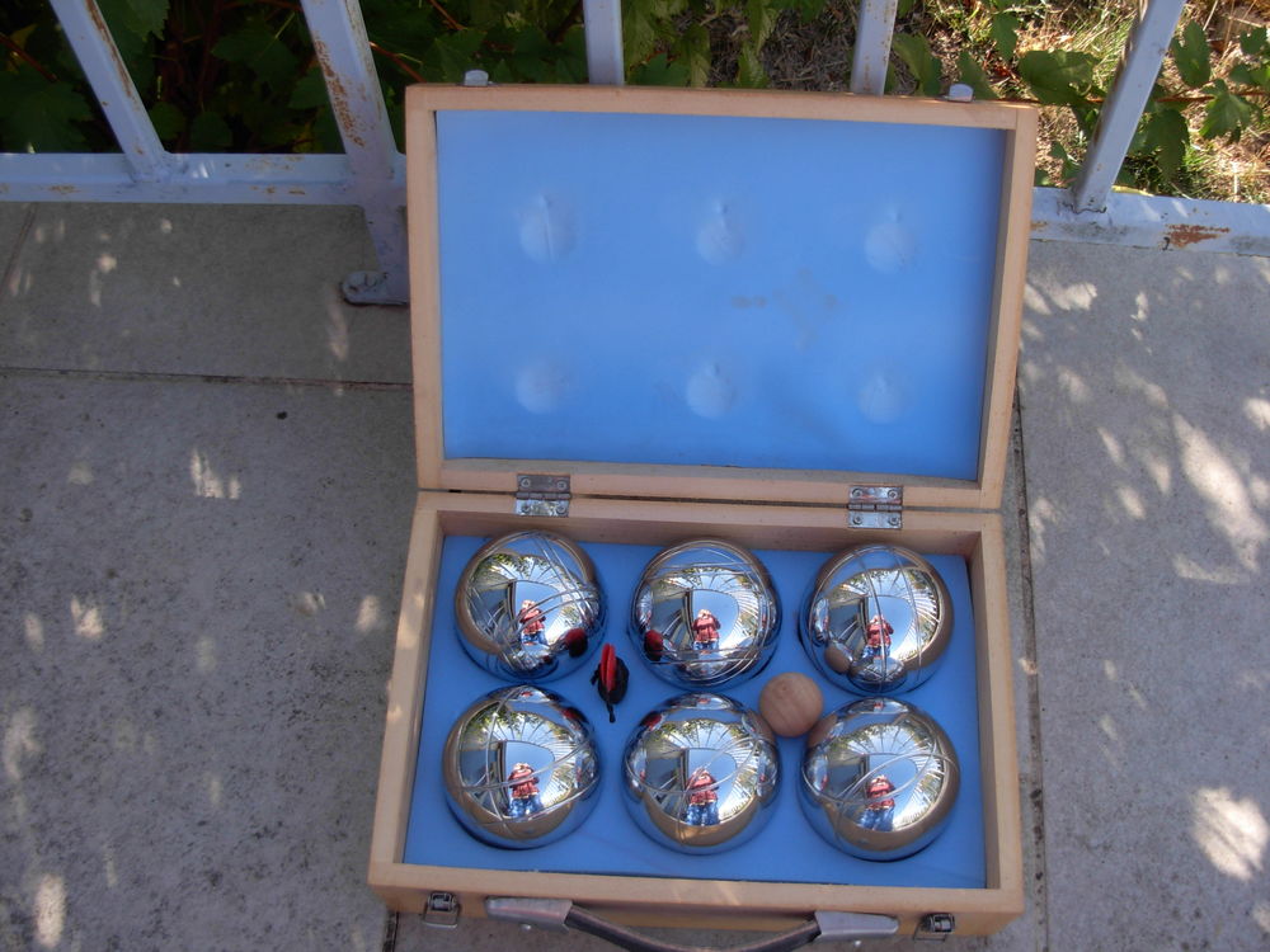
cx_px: 635
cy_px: 476
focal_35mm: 38
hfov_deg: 49.0
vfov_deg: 37.7
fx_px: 1394
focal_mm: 6.3
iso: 79
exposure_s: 1/203
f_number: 2.9
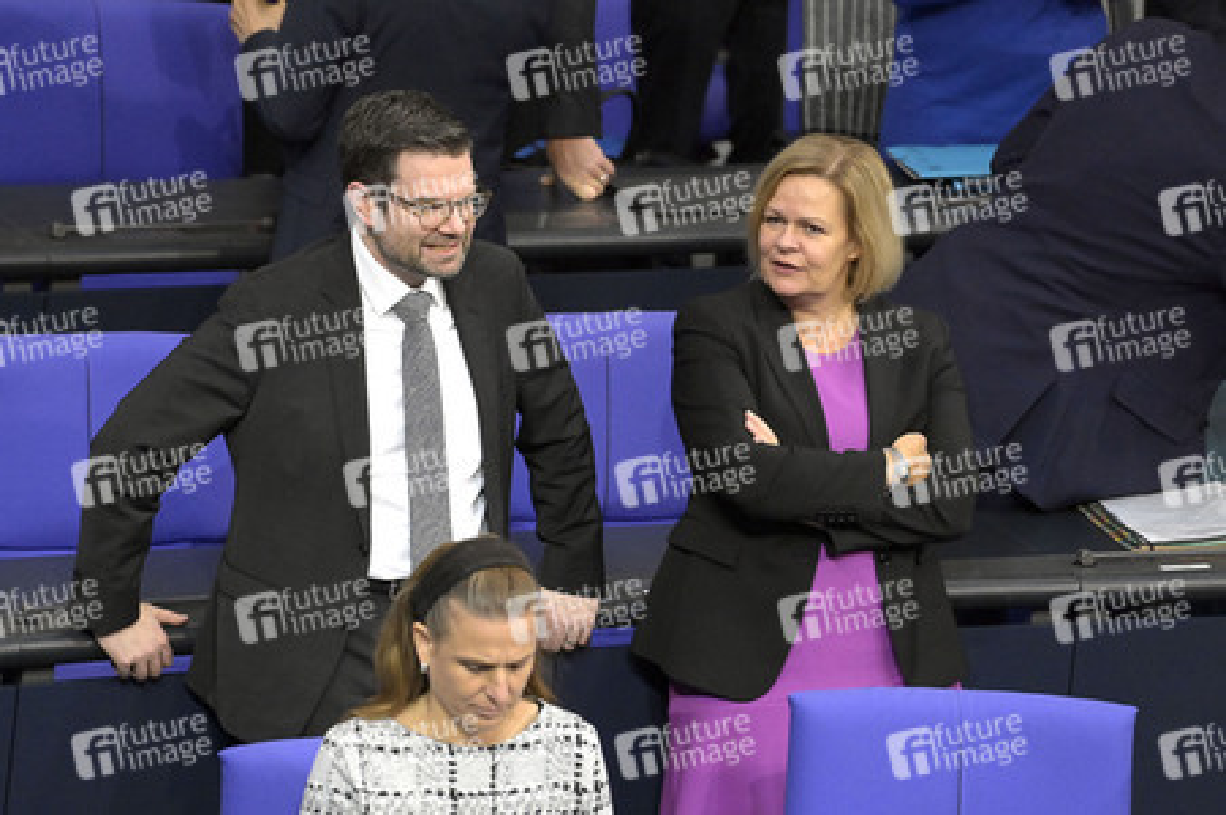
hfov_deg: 6.9
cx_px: 613
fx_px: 10209
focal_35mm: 300
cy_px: 408
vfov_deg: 4.6
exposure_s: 1/320
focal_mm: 300
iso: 12800
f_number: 5.6
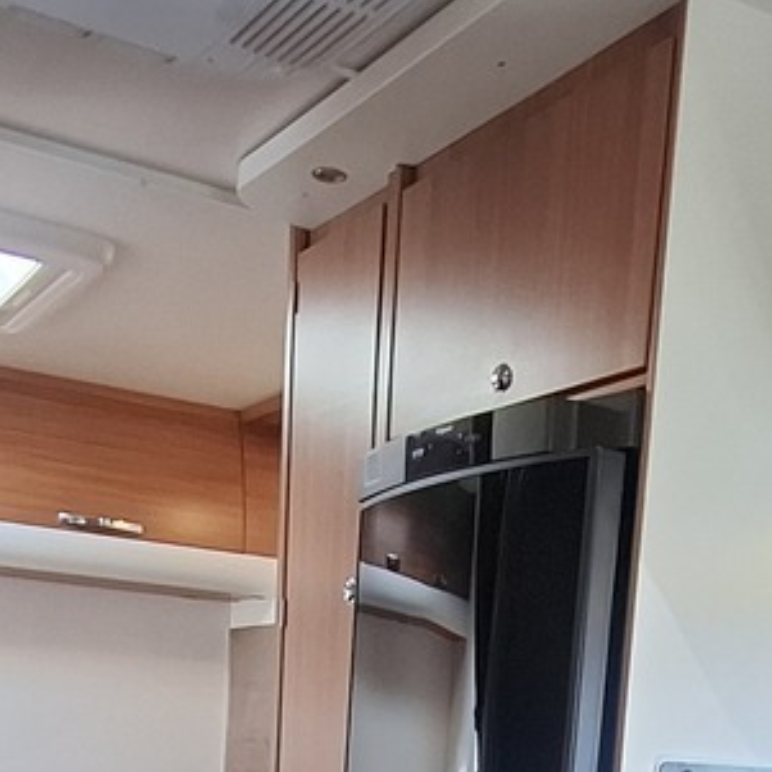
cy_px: 1054
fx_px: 1388
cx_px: 385
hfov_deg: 31.1
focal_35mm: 55
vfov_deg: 25.7
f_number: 2.2
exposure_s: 1/50
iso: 100
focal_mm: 1.74
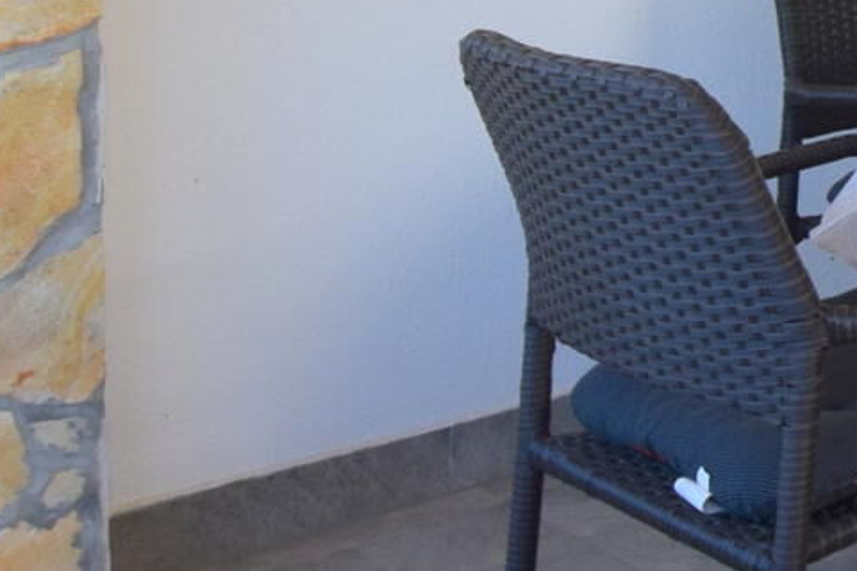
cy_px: -221
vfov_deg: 16.9
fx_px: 1785
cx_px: 1548
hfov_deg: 19.8
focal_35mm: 75
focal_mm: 10
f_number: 6.3
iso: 400
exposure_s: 1/125
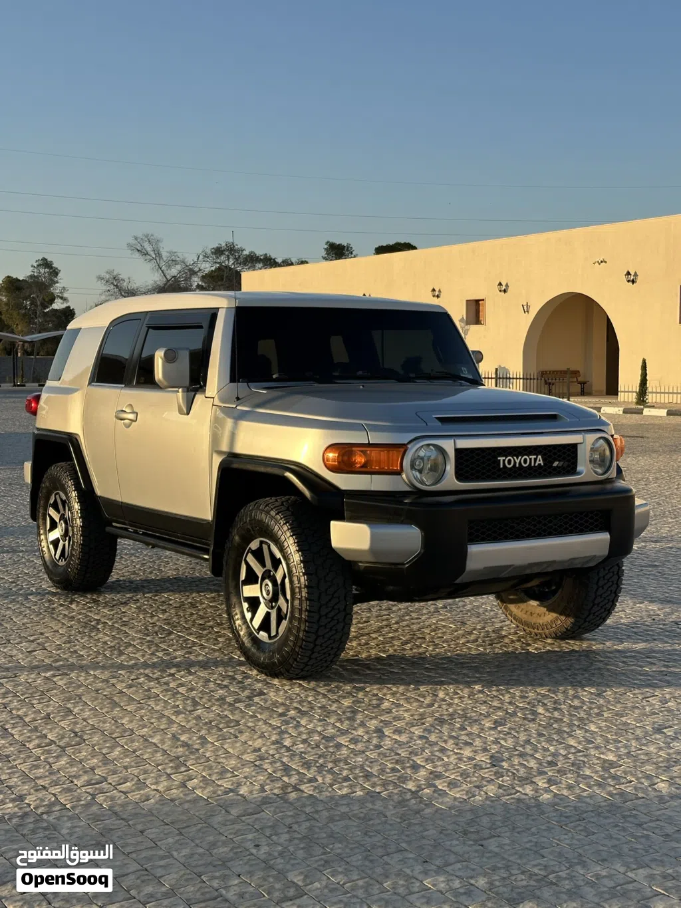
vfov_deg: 39.7
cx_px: 340
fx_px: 1259
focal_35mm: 48
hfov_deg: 30.3
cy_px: 454
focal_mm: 6.86
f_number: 1.78
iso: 64
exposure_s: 1/1916
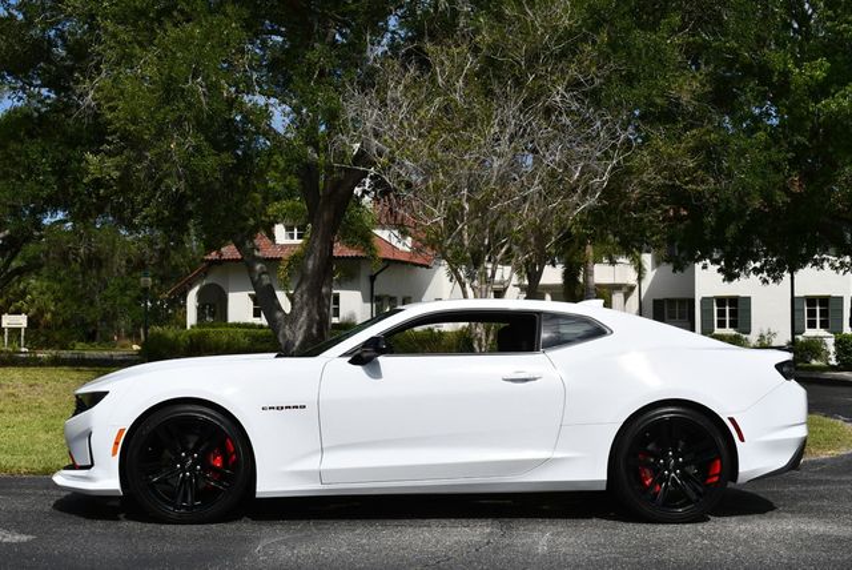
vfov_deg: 26.0
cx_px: 426
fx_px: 1232
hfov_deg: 38.2
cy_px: 285
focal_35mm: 52
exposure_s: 1/400
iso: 100
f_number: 10
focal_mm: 26
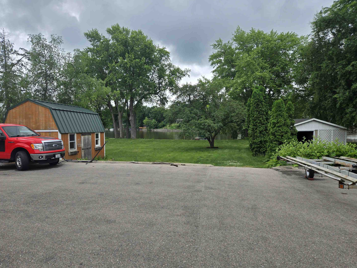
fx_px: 258
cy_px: 142
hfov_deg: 69.3
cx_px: 167
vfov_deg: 54.8
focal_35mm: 25
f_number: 1.8
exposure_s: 1/857
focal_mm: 5.4
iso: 25
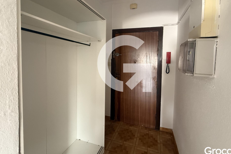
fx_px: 103
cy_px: 63
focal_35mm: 16
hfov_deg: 96.5
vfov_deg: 73.1
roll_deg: -1.3
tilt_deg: -1.6
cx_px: 125
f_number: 2.2
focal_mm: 2.22
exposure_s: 1/50
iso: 640
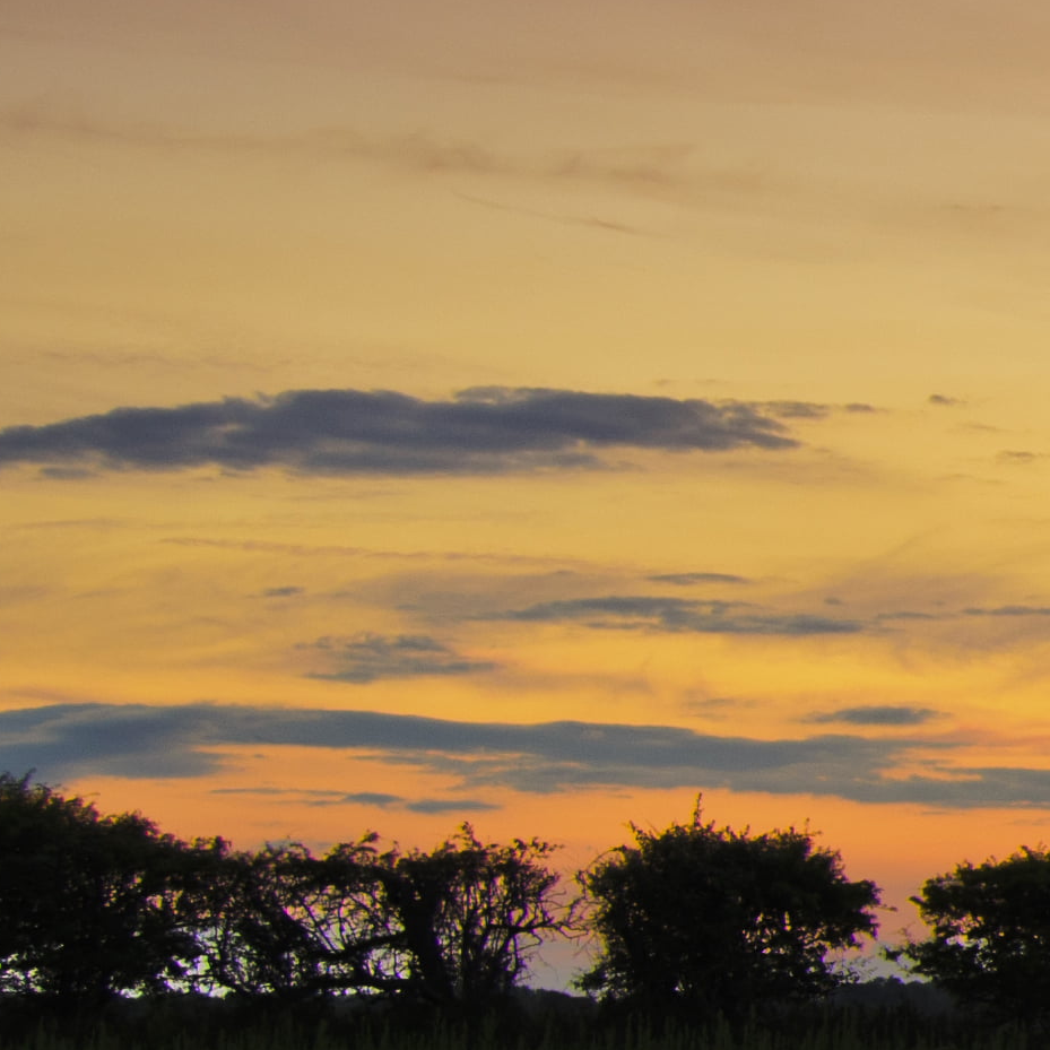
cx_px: 2750
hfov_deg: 9.3
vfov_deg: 10.8
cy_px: 618
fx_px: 5559
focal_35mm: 162
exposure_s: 1/13
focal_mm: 24
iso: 100
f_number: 6.3
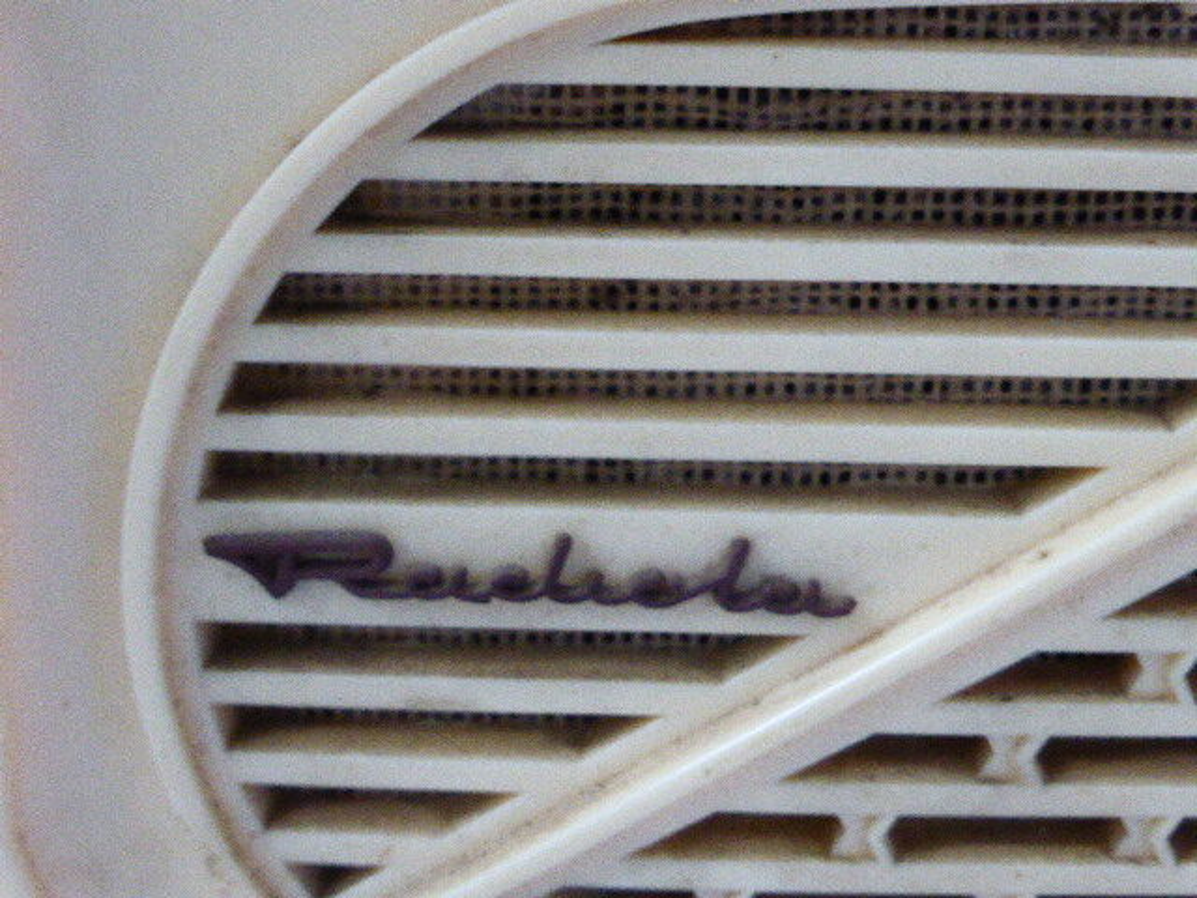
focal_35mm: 65
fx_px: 2248
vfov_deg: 22.6
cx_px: 598
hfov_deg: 29.8
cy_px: 449
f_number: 4.8
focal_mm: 11
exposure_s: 1/100
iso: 1600
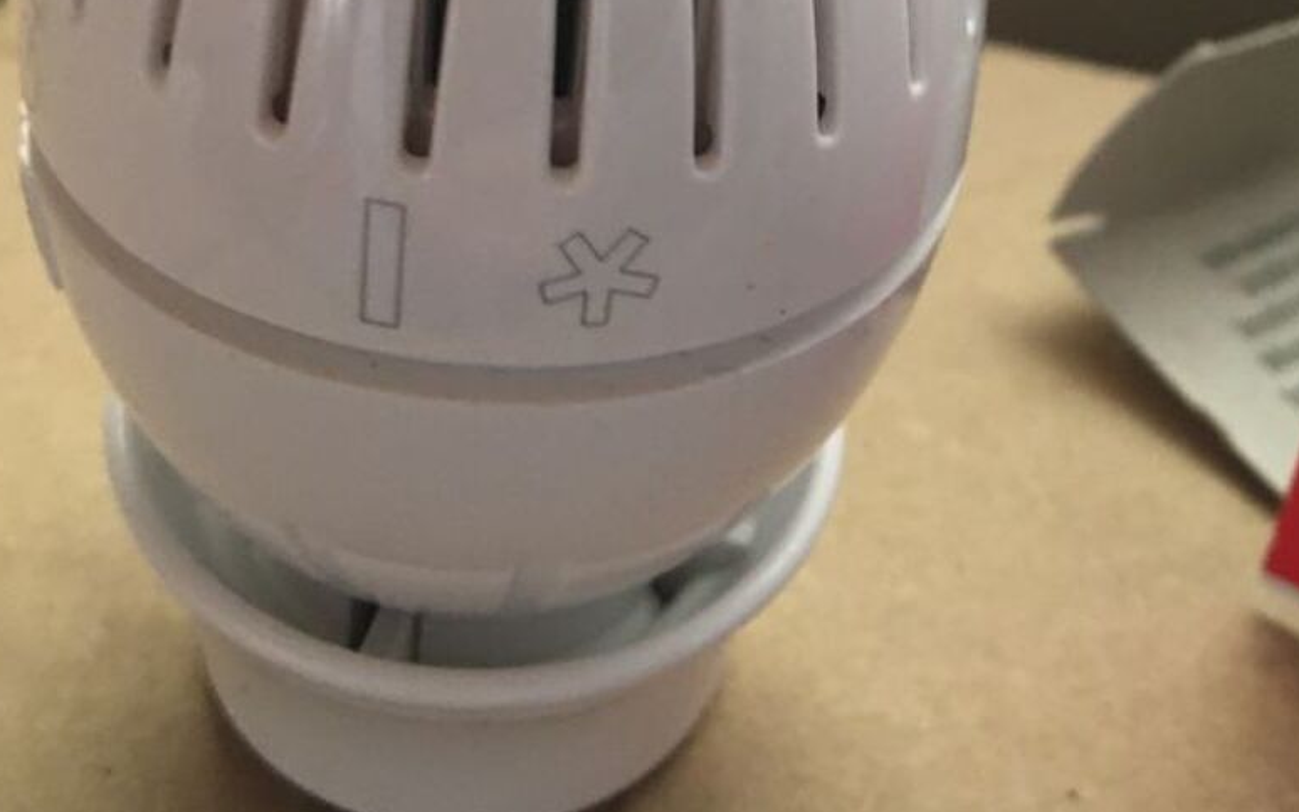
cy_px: -100
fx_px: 1876
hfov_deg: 38.2
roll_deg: +2.0
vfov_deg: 22.9
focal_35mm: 53
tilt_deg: -15.8
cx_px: 682
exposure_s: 1/33
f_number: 2.2
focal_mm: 4.15
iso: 160
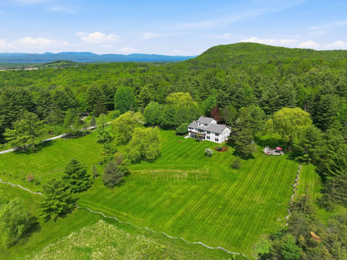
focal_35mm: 24
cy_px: 130
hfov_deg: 71.6
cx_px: 174
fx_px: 241
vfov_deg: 56.8
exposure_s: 1/4000
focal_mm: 12.3
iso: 100
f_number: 2.8
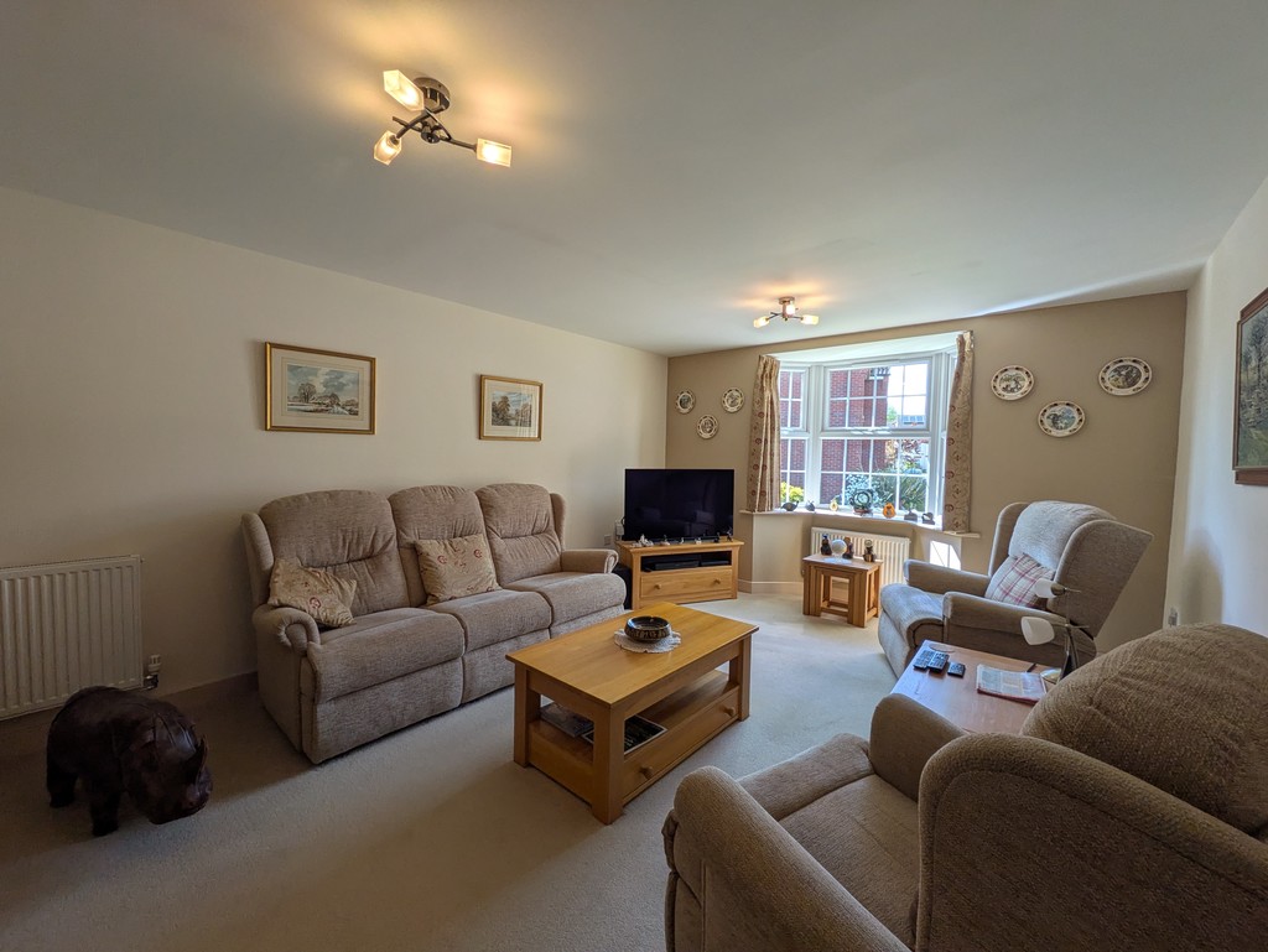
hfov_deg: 102.0
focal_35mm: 14
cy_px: 476
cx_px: 634
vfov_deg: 85.7
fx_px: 513
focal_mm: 1.83
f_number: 2.2
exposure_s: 1/185
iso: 55
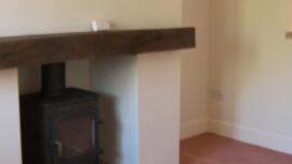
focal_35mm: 63
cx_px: 168
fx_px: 488
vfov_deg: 19.1
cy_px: 81
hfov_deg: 33.3
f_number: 2.8
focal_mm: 5.6
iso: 100
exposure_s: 1/10
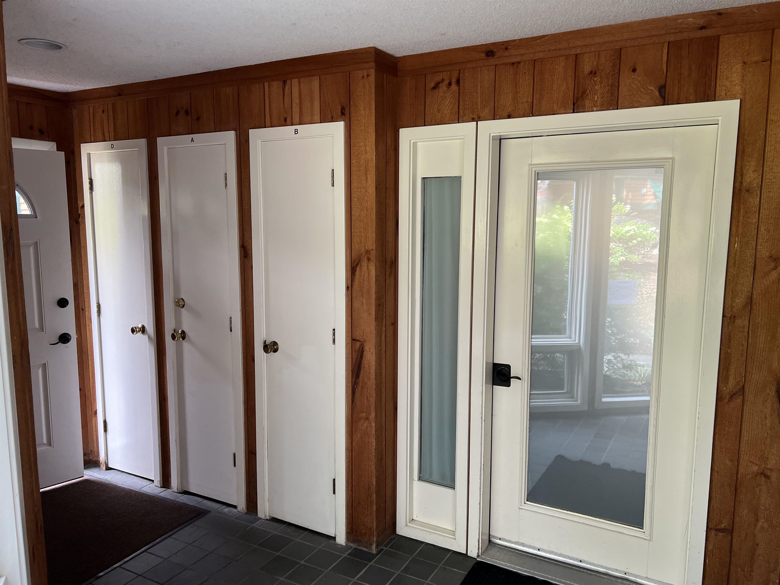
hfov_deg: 67.3
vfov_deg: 53.1
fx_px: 586
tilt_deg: -8.6
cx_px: 390
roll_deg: -0.5
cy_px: 292
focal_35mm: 26
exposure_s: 1/108
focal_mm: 5.7
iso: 125
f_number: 1.5
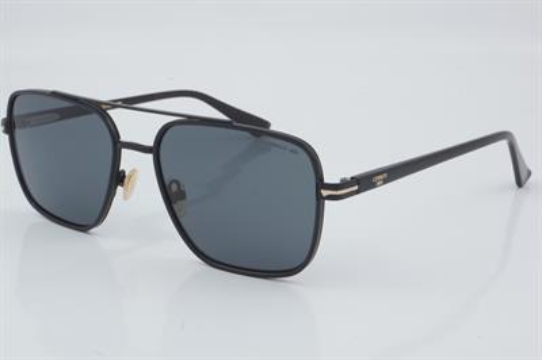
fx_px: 1128
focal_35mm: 75
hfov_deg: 27.0
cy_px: 180
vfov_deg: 18.2
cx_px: 271
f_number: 32
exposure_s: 1/3
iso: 100
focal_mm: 50
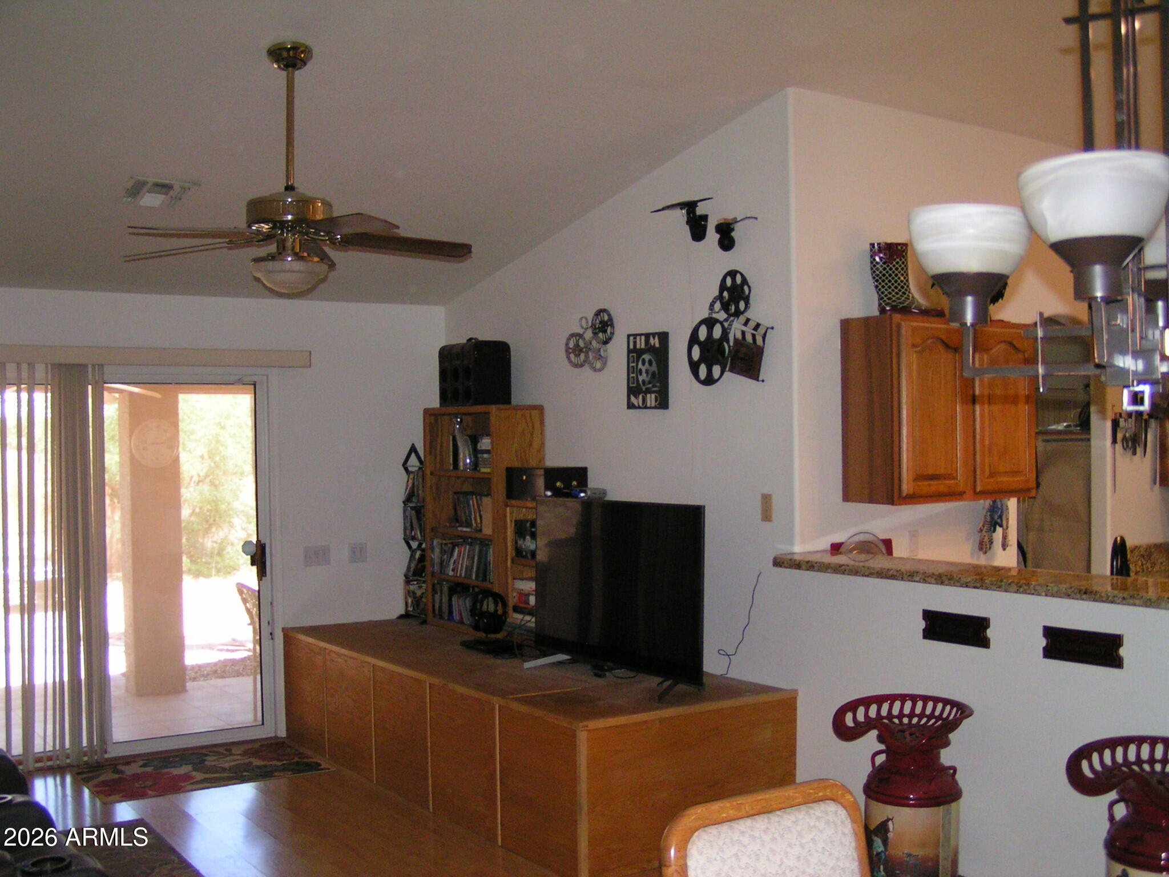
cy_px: 438
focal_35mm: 38
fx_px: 1283
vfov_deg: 37.7
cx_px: 584
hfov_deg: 49.0
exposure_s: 1/40
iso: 200
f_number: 2.8
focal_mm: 5.8
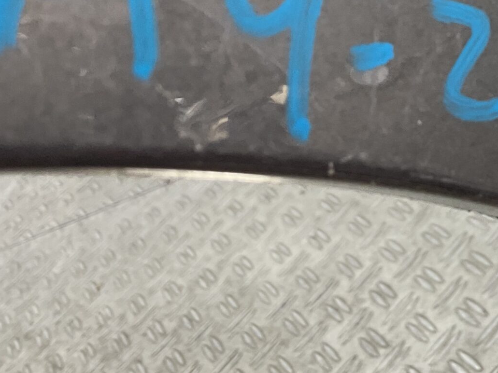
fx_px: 1036
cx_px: 446
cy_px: -8
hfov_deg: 26.2
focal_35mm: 72
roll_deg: +35.8
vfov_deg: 19.8
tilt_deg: -26.9
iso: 40
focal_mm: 3
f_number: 1.8
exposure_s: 1/120
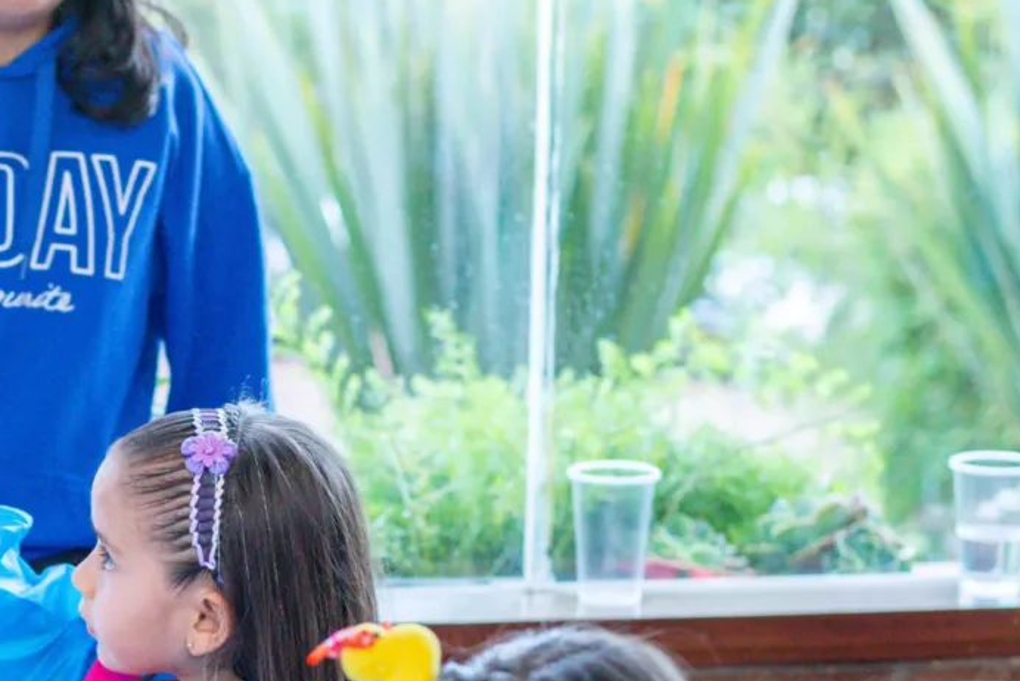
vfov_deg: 10.5
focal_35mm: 130
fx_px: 3685
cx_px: -77
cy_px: 716
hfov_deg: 15.4
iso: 800
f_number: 3.2
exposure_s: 1/200
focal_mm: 50
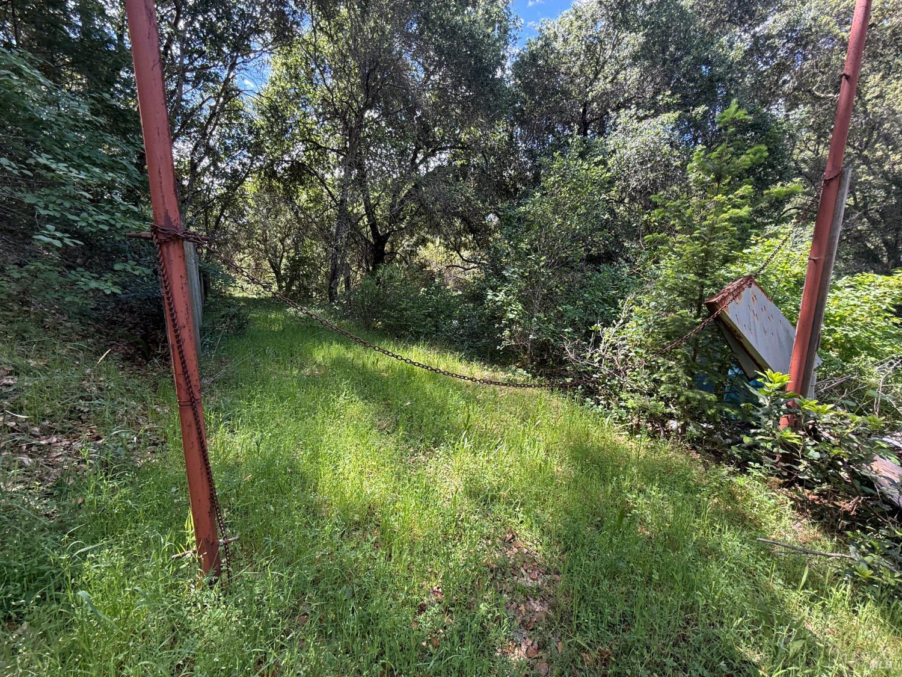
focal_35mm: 14
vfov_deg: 85.7
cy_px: 338
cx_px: 451
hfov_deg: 102.1
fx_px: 365
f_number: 2.2
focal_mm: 2.22
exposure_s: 1/159
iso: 50
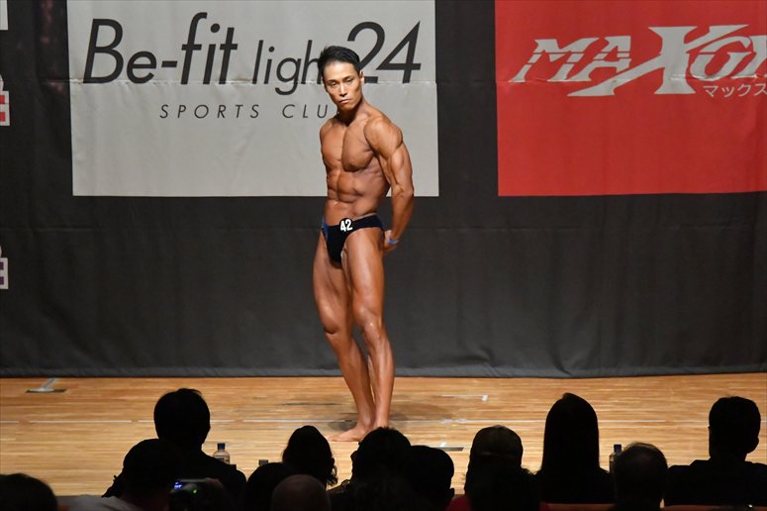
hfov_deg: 9.2
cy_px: 256
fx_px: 4791
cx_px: 384
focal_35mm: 225
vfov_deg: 6.1
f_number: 5.6
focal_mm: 150
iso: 12800
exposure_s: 1/400
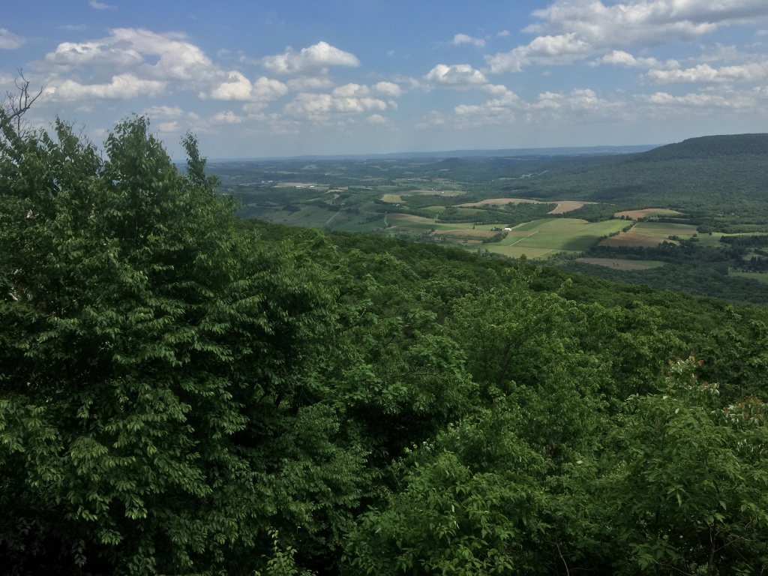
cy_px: 288
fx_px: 643
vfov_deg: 48.2
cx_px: 384
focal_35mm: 29
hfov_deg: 61.7
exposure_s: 1/2404
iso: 25
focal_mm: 4.15
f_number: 2.2
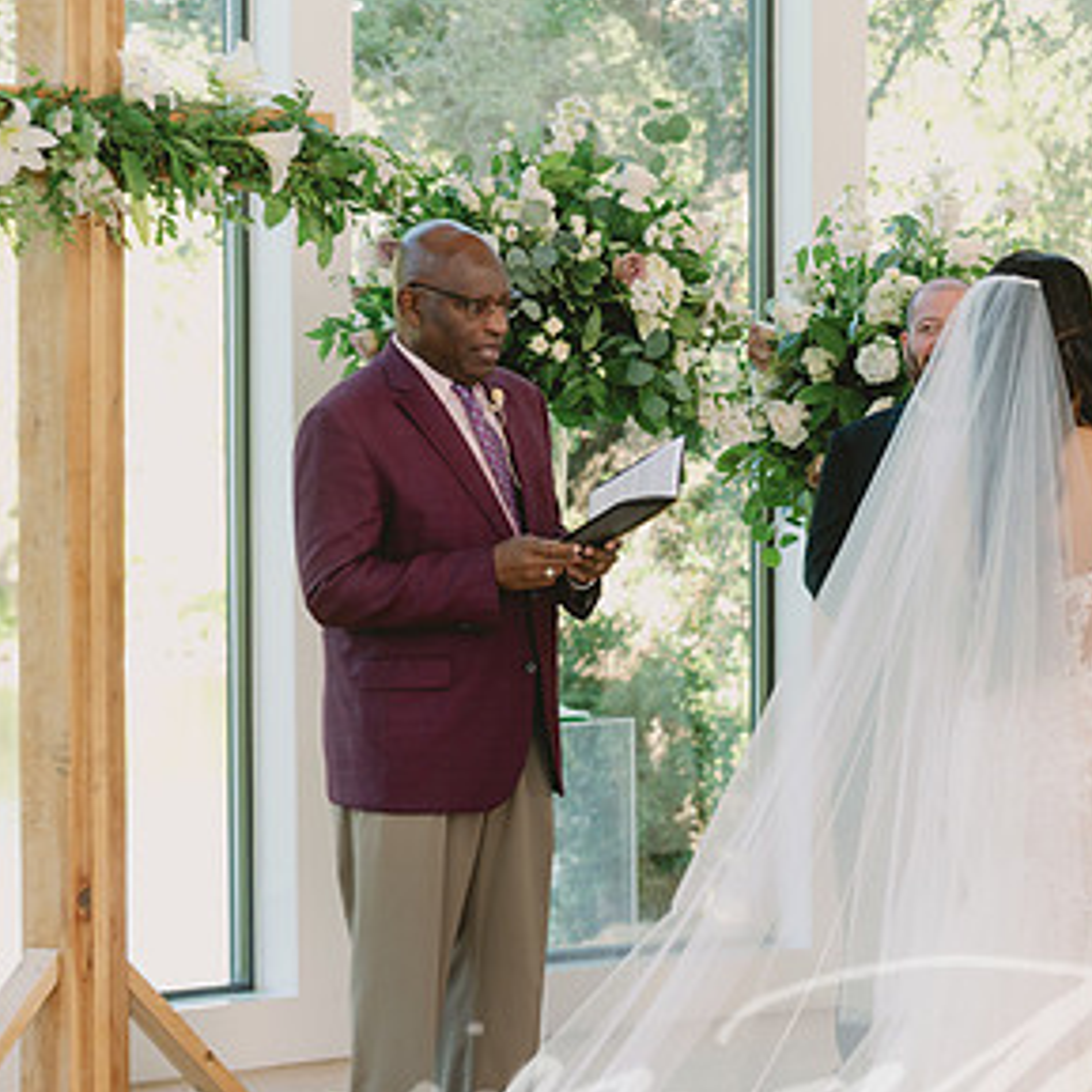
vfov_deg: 12.6
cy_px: 680
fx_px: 4925
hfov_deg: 12.5
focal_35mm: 138
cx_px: 1070
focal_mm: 78
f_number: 2.8
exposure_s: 1/200
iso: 640
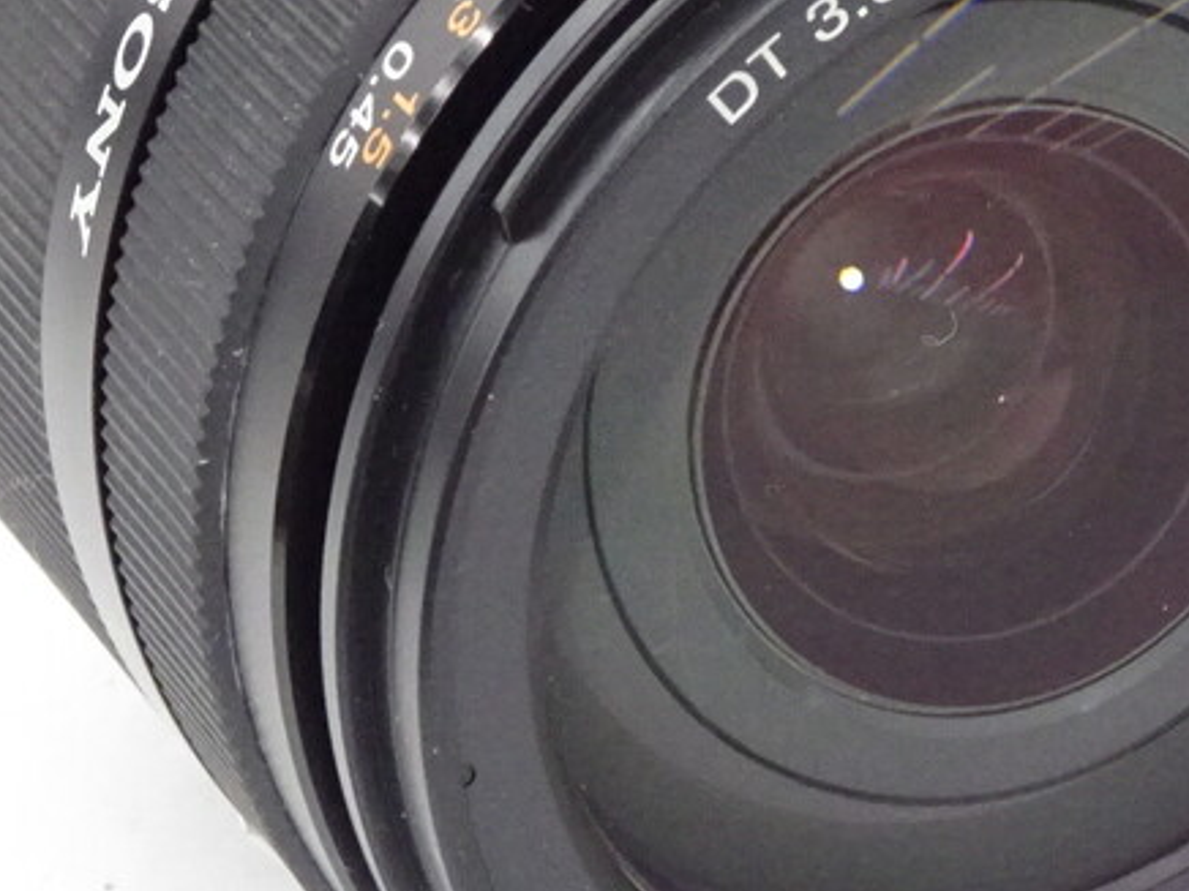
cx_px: 916
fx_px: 6423
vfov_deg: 7.9
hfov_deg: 10.5
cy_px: 286
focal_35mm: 187
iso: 1000
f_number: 4.5
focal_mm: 11.66
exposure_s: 1/80
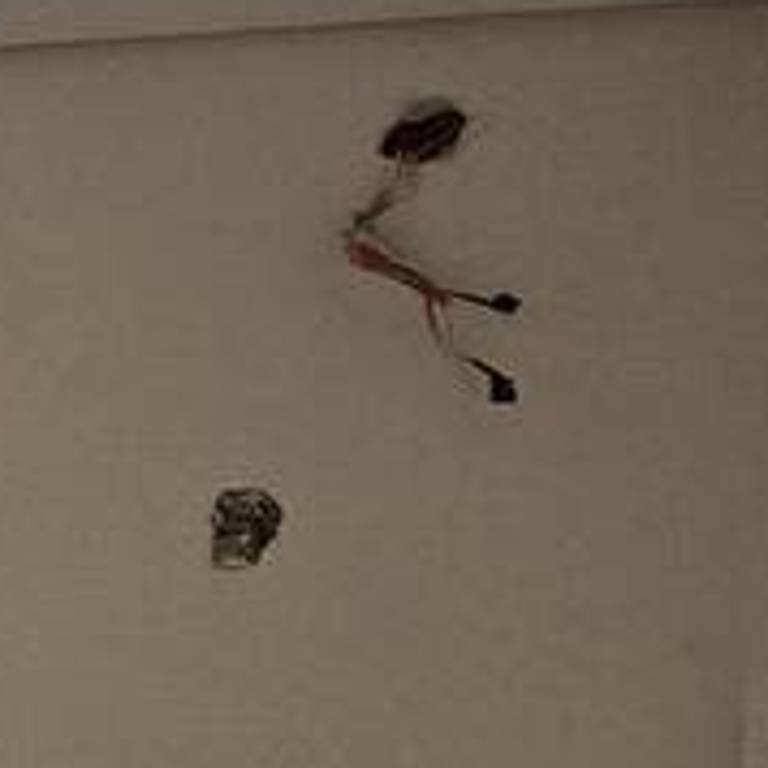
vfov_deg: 18.4
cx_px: -1998
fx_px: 2334
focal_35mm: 93
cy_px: 686
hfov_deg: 9.3
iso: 64
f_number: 2.2
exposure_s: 1/120
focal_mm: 2.2
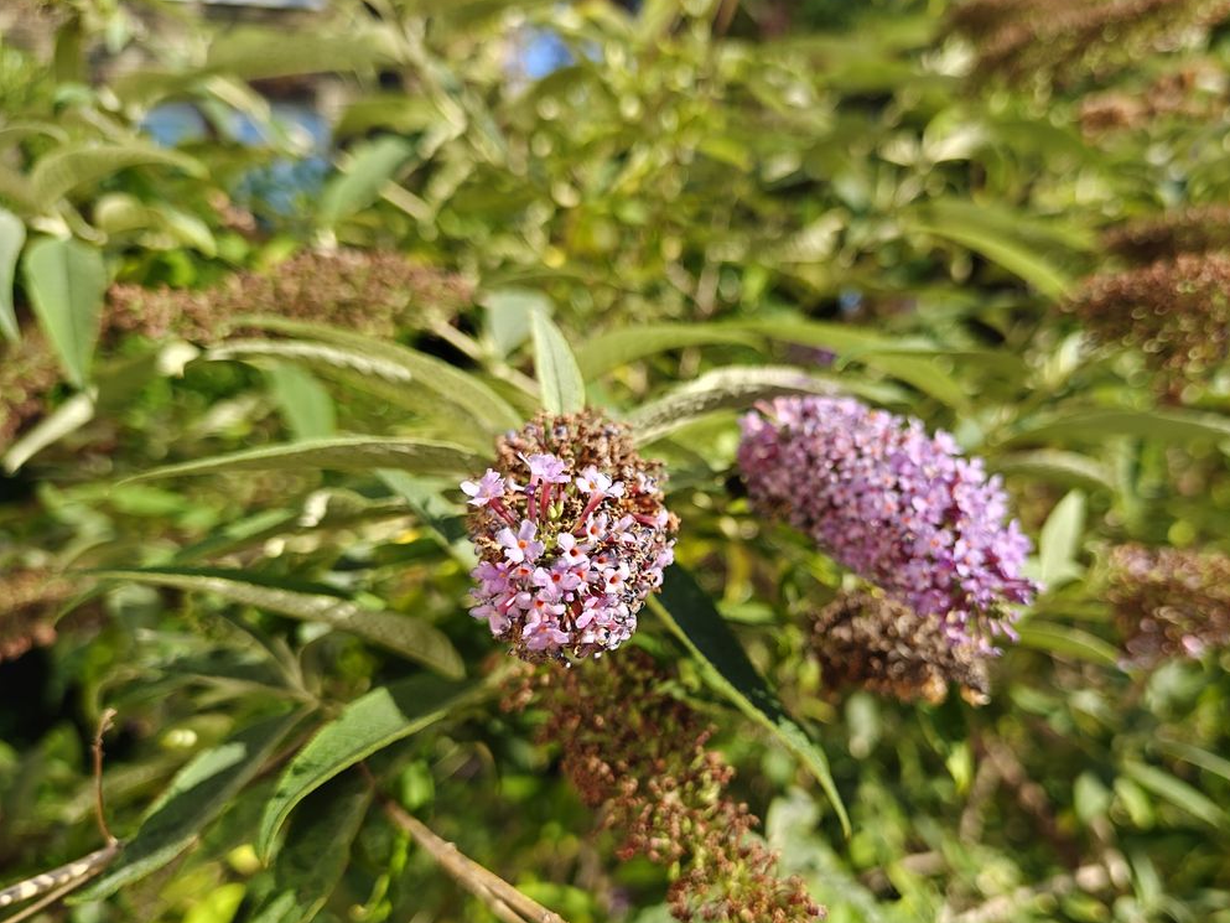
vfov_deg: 48.0
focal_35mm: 29
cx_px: 702
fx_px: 1031
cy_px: 540
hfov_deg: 61.4
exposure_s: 1/680
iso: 80
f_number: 1.8
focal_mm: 5.59
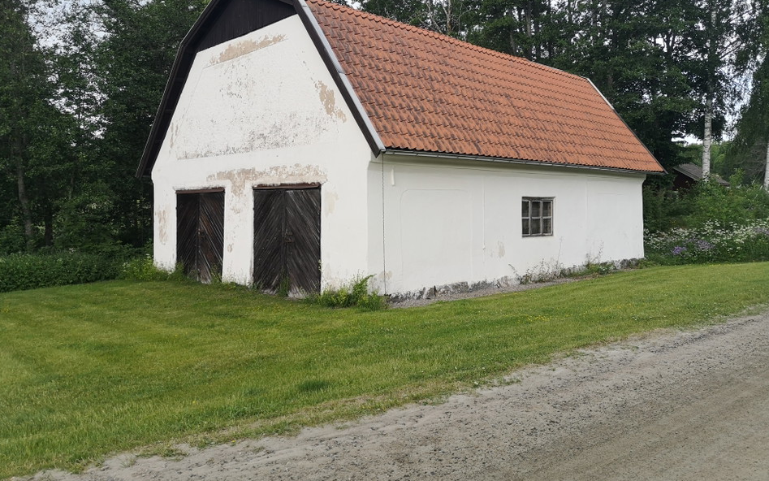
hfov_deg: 64.6
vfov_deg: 43.0
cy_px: 197
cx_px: 383
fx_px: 608
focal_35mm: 29
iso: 50
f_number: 1.8
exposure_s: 1/744
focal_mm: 3.95
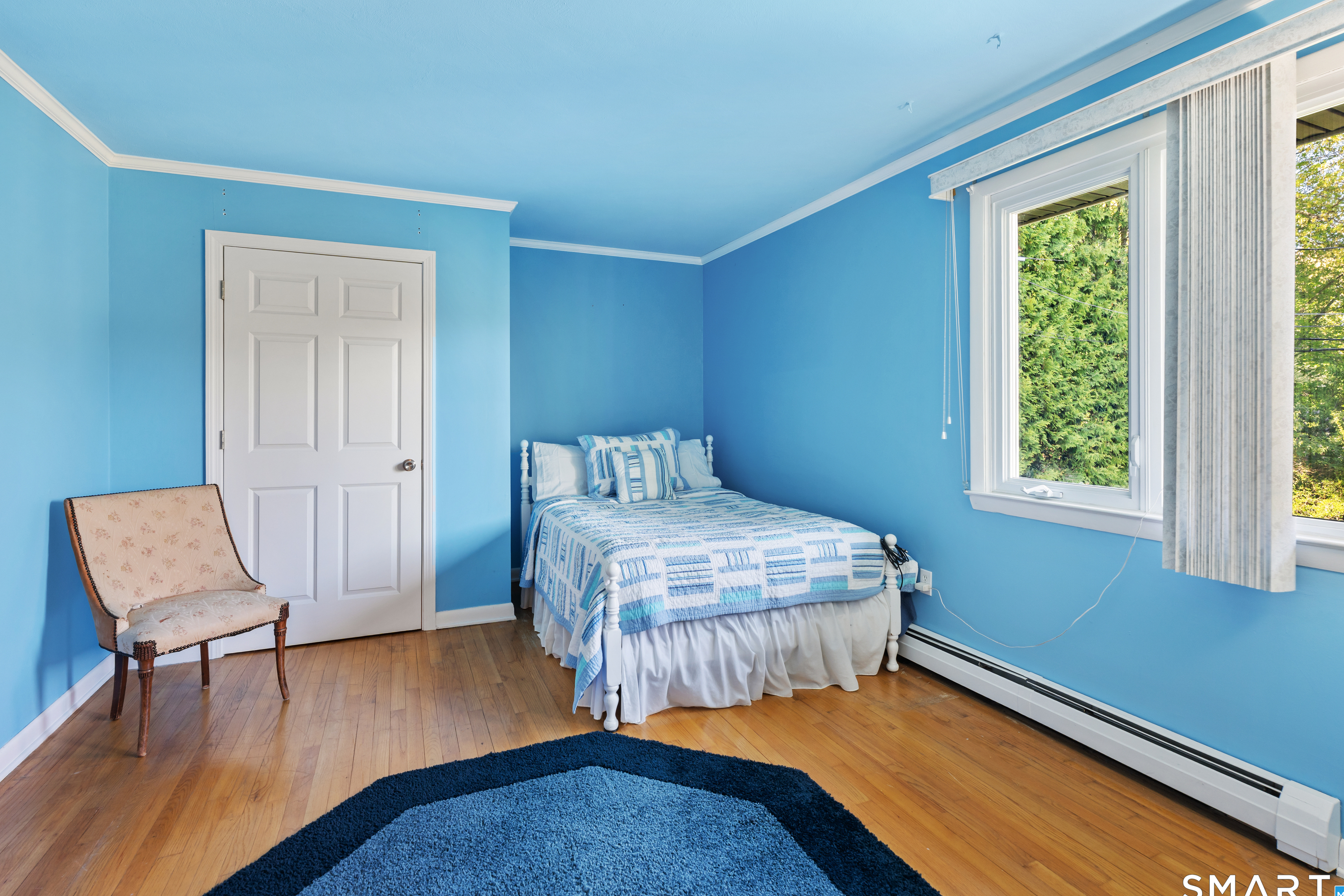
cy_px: 436
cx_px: 681
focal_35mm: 17
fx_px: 635
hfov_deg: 93.3
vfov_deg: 70.4
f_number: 5.6
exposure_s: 1/3
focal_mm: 16
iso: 400
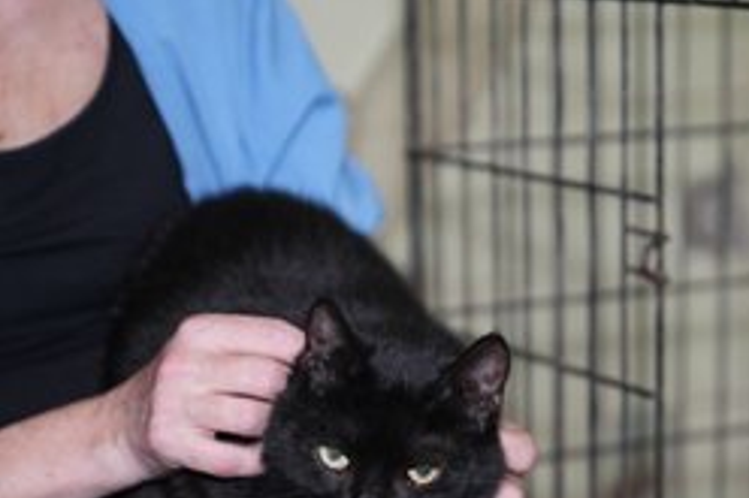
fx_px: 2349
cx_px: 504
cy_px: 349
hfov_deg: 18.1
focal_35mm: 113
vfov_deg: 12.1
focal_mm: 70
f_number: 2.8
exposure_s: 1/160
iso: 2000
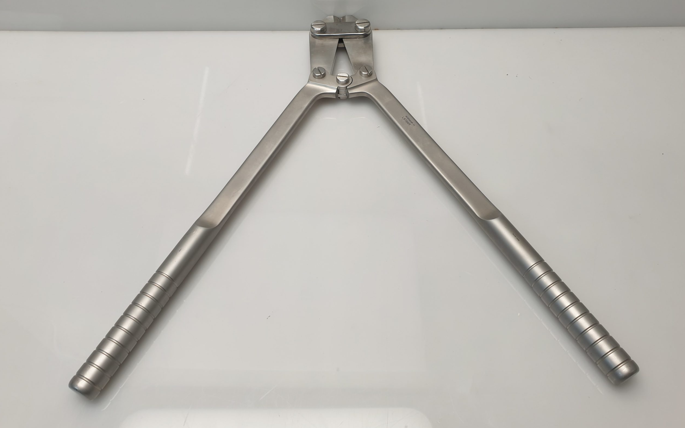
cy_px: 174
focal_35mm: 28
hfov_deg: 66.5
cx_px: 346
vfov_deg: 44.3
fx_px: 523
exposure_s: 1/50
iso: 50
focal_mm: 4.3
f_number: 2.4
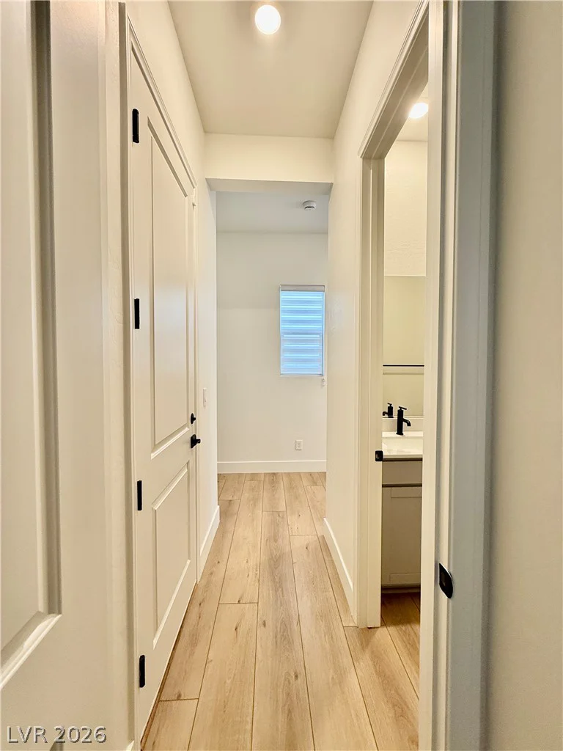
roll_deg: -0.2
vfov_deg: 102.1
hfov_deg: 85.7
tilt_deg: -1.2
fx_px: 304
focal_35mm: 14
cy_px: 376
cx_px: 282
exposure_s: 1/60
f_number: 2.2
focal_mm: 2.22
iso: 200
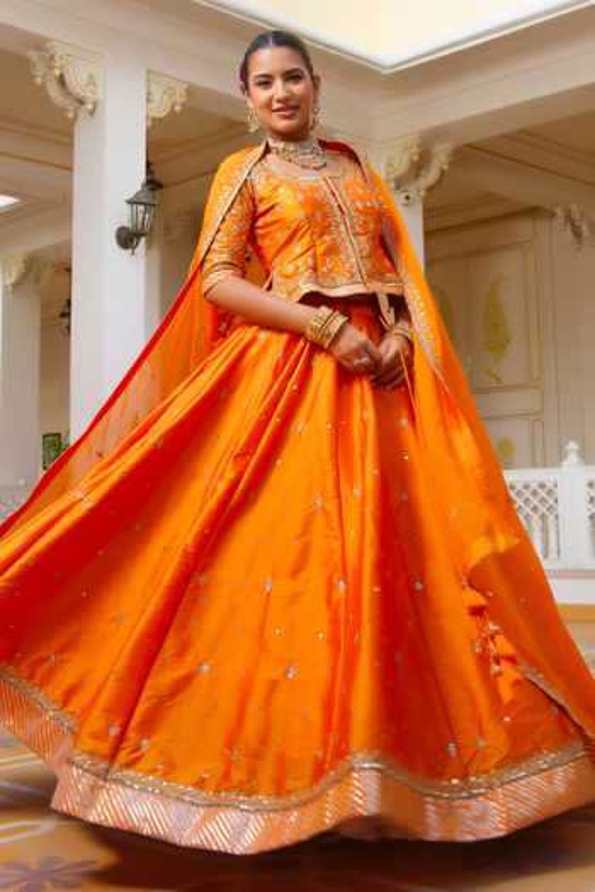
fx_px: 595
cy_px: 446
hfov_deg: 53.1
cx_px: 298
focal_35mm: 24
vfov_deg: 73.7
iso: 100
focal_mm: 24
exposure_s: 1/160
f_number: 4.5
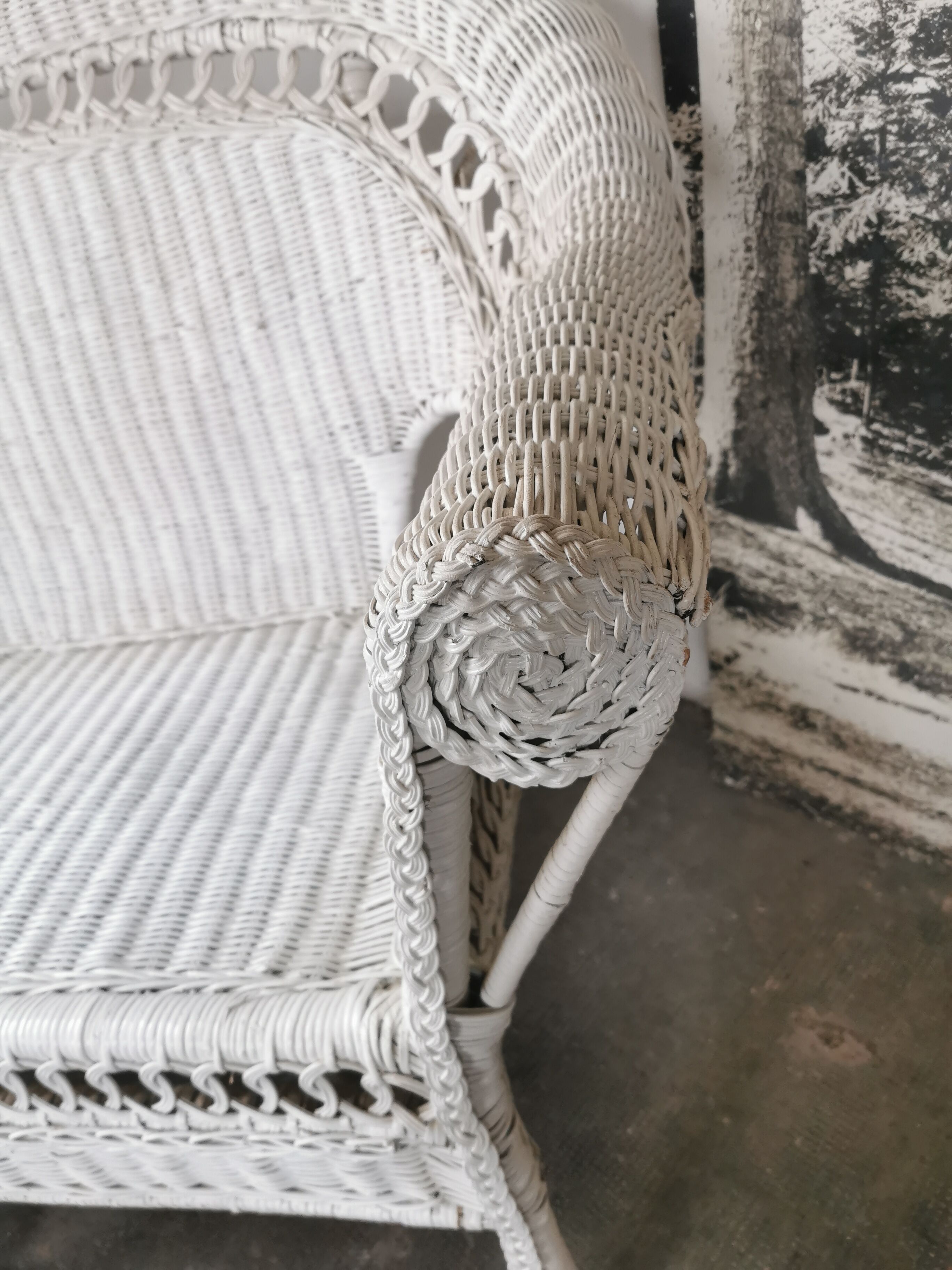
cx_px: 476
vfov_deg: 65.3
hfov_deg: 51.4
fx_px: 990
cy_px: 635
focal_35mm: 27
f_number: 1.6
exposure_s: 1/120
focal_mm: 5.56
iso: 125
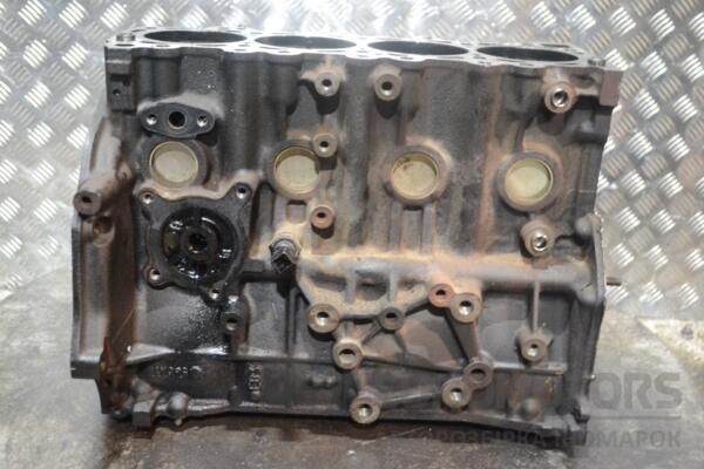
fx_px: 821
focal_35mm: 42
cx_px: 352
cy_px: 234
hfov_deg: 46.4
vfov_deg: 31.9
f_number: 4.5
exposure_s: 1/13
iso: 3200
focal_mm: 28
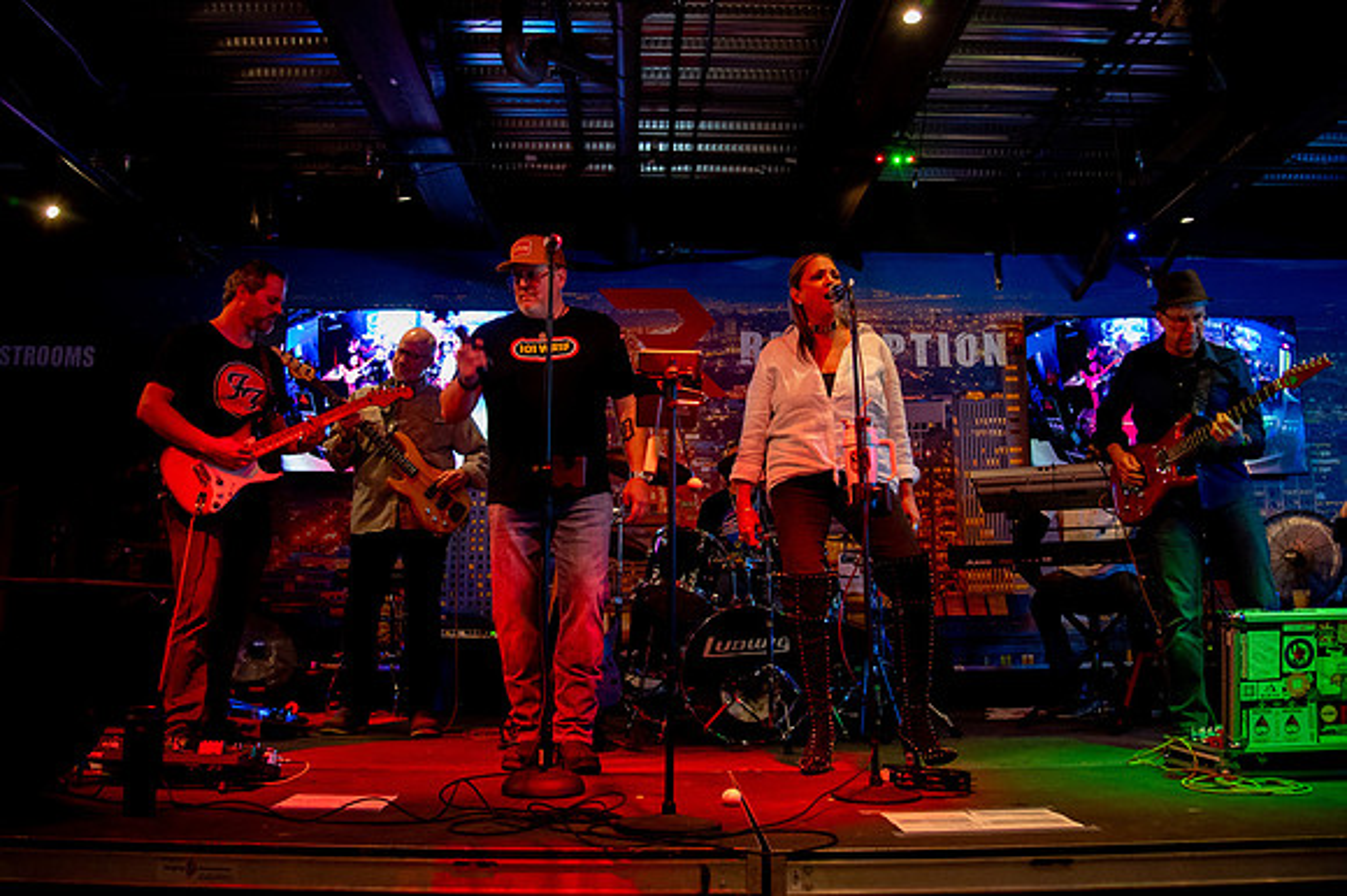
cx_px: 670
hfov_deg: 62.9
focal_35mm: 29
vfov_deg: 44.0
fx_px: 1102
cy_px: 355
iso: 6400
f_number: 4
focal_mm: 24
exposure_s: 1/60
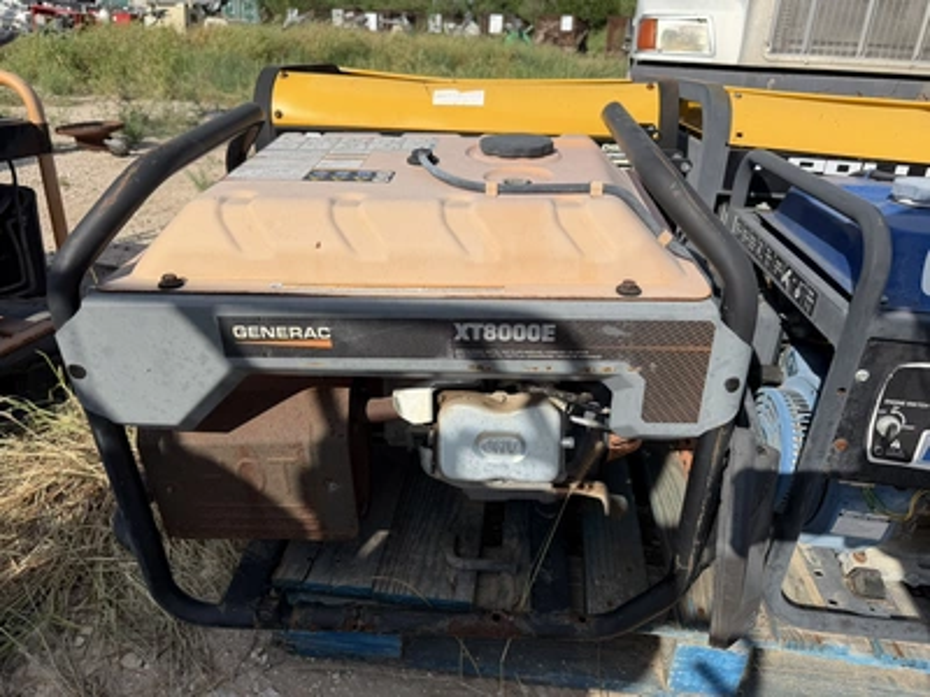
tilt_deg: -25.9
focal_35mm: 24
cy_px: 348
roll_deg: -3.2
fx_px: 645
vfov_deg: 56.8
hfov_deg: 71.6
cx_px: 465
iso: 80
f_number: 1.78
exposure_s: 1/6173
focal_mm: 6.76
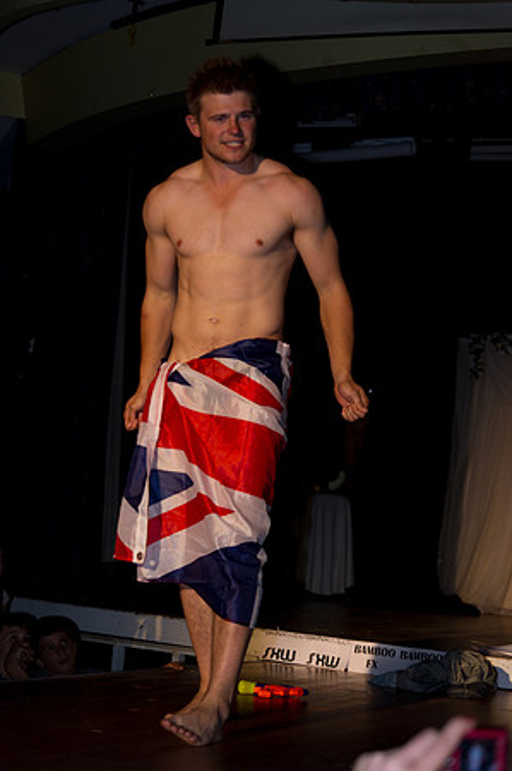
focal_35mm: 75
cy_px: 386
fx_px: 1604
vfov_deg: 27.0
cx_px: 256
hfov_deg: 18.1
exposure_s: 1/160
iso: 200
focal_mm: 50
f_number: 2.8
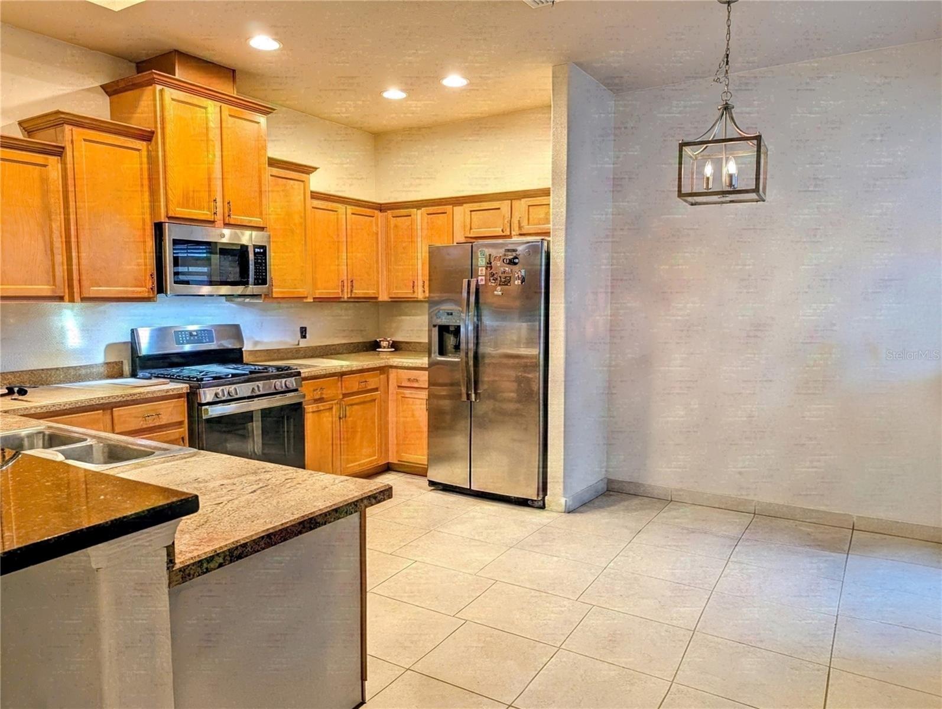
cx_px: 471
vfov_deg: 56.9
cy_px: 354
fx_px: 654
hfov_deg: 71.5
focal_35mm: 24
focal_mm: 6.9
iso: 301
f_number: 1.68
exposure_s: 1/60
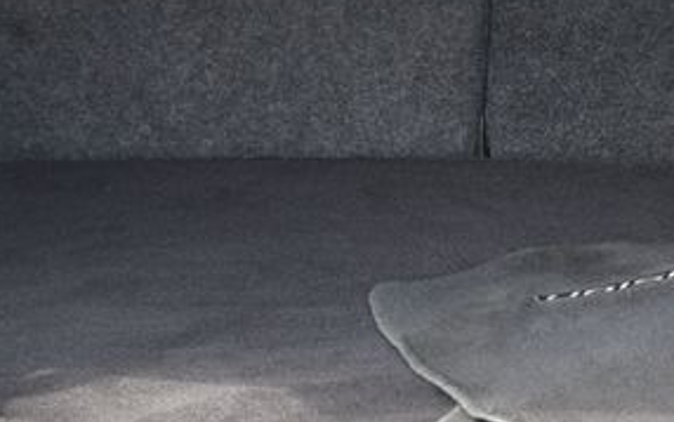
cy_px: 97
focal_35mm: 188
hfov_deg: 11.1
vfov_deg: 7.0
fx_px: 3457
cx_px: 318
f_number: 8
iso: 400
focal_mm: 55
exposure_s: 1/50
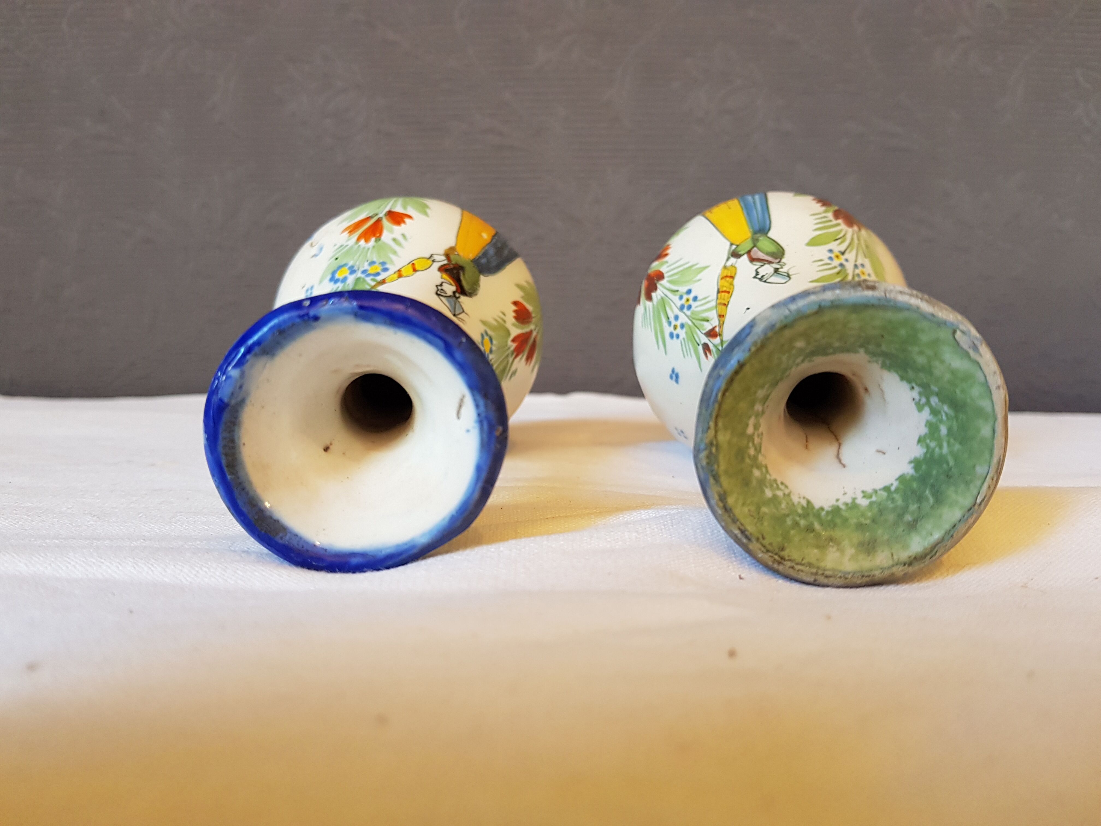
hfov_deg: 67.3
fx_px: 827
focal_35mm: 26
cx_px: 550
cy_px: 413
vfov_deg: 53.1
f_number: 1.7
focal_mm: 4.2
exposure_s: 1/50
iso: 160
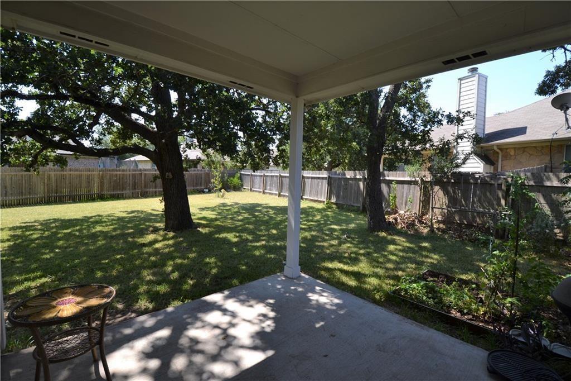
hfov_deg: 100.4
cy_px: 190
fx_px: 238
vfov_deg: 77.3
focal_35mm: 15
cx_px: 286
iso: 100
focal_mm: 10
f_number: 5.6
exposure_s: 1/125
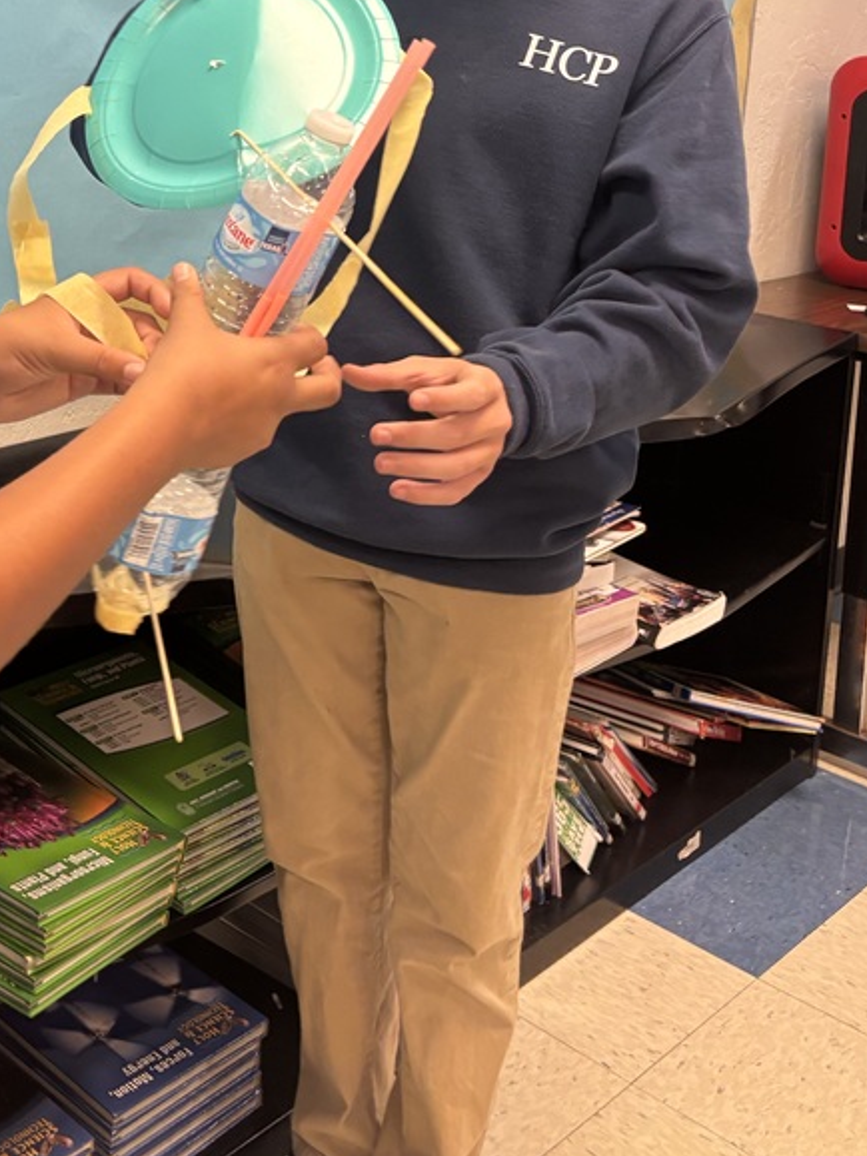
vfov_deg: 39.4
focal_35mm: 46
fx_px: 1537
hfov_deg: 30.6
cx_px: 152
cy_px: 204
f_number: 1.6
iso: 160
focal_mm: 5.96
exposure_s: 1/60
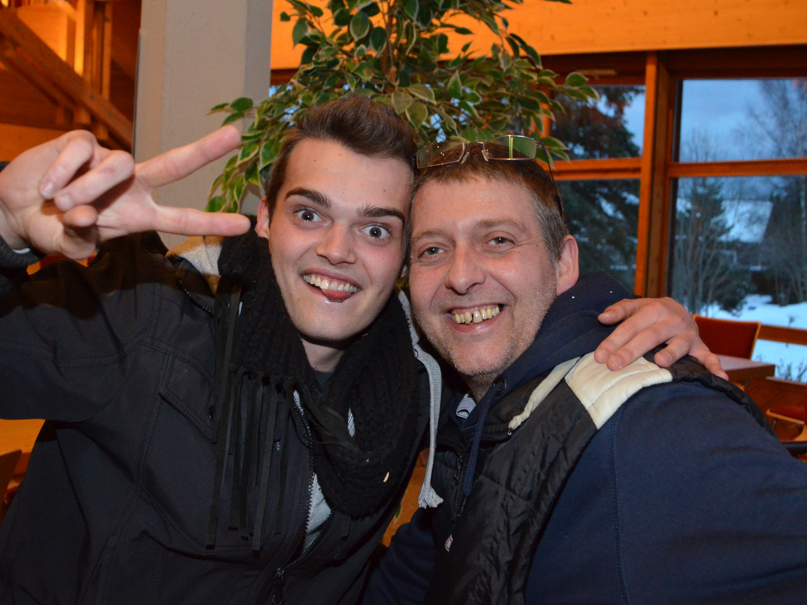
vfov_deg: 46.8
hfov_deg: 59.9
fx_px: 699
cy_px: 295
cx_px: 373
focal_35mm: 30
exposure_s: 1/60
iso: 2500
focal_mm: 18
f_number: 4
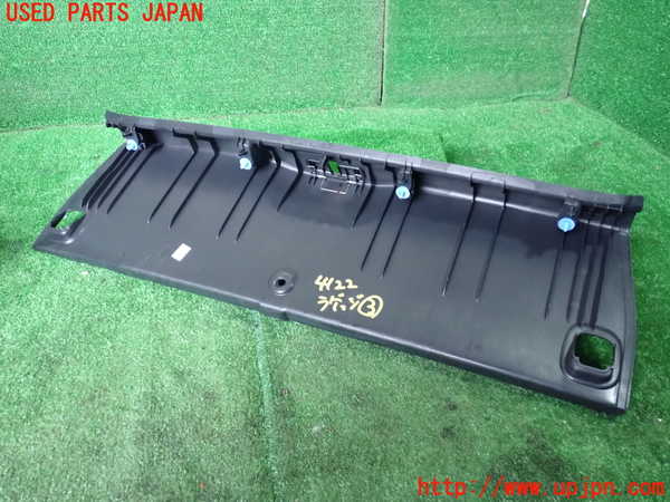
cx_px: 335
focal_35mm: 30
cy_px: 251
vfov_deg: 46.8
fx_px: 581
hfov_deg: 60.0
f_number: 2.3
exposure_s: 1/60
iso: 1250
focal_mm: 5.4
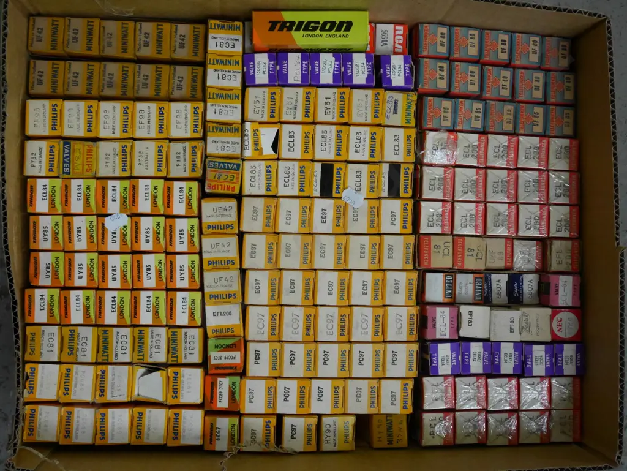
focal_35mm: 44
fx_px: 797
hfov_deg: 42.9
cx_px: 314
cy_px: 236
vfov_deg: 32.9
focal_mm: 22
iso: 3200
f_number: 4.8
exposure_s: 1/25
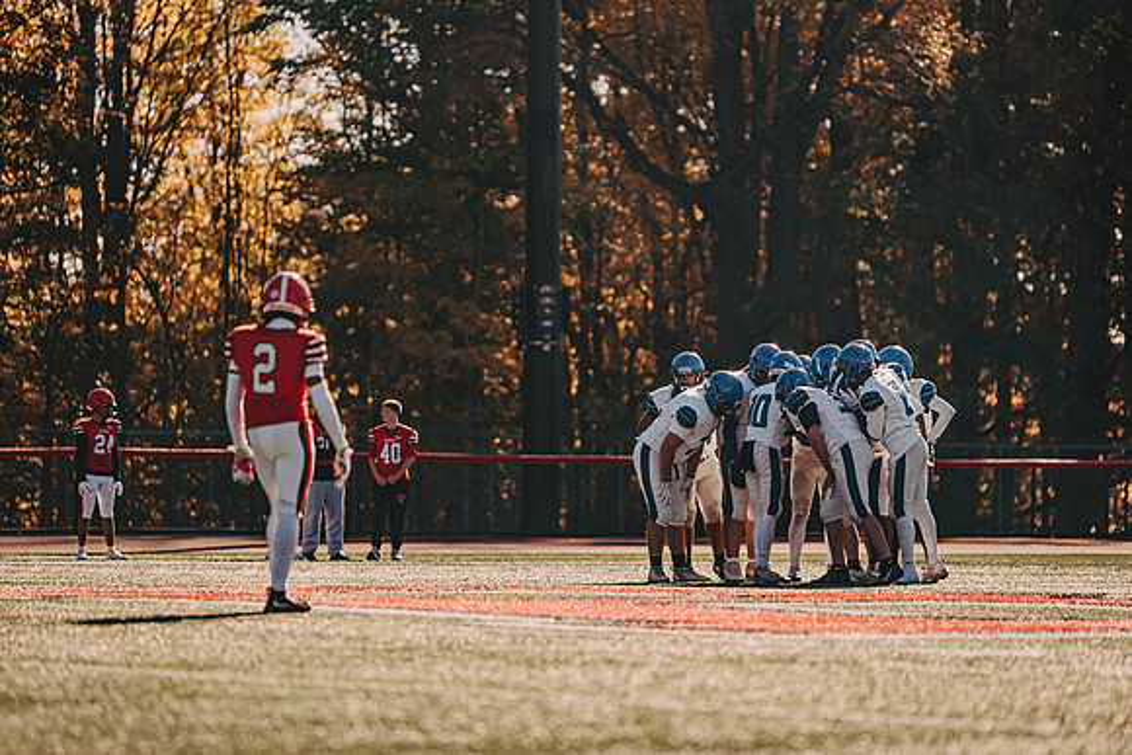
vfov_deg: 6.9
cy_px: 378
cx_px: 566
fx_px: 6290
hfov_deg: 10.3
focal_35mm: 200
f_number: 3.2
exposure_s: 1/2500
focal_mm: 200
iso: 250
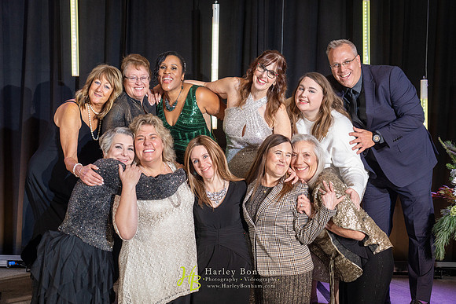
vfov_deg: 22.3
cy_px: 152
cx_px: 228
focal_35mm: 61
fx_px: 773
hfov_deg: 32.9
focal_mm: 61
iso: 2000
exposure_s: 1/200
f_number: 4
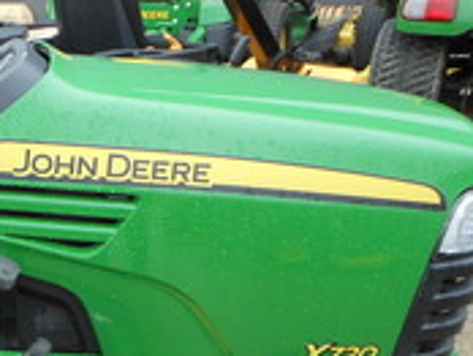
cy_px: 443
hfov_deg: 23.0
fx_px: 1067
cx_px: -87
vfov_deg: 17.9
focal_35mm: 78
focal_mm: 4.5
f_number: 3.2
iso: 80
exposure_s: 1/200
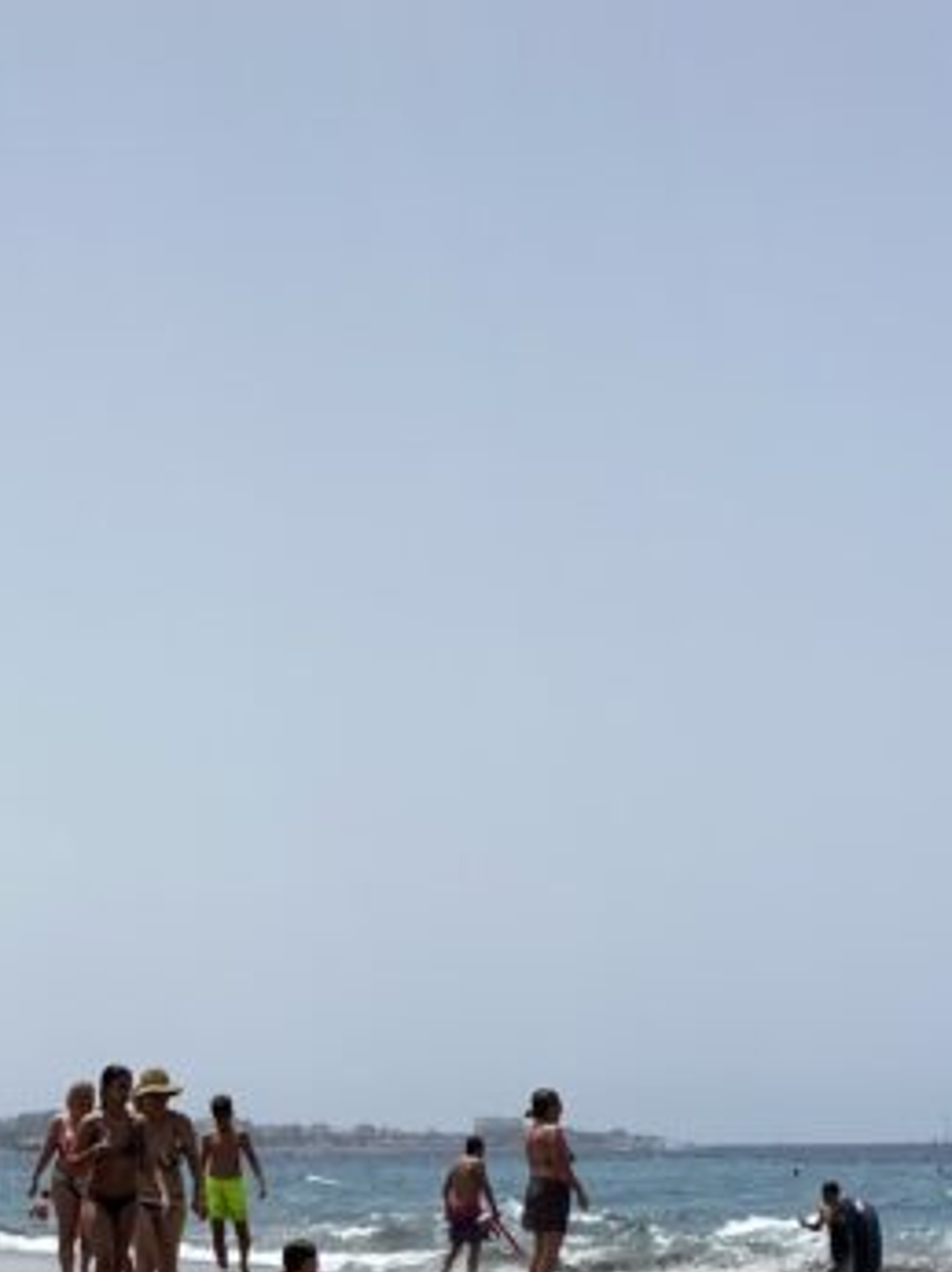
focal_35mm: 77
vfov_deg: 23.7
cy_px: 1412
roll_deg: -0.7
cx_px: -129
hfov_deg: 18.3
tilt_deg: -4.7
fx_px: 2827
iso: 32
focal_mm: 4.25
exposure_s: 1/6410
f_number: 1.8
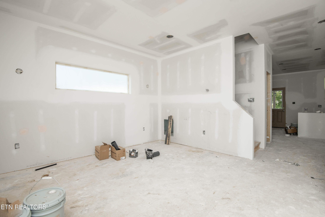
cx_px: 162
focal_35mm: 16
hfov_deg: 96.7
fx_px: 144
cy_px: 108
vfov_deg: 73.7
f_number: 9
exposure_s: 1/250
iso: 400
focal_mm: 16
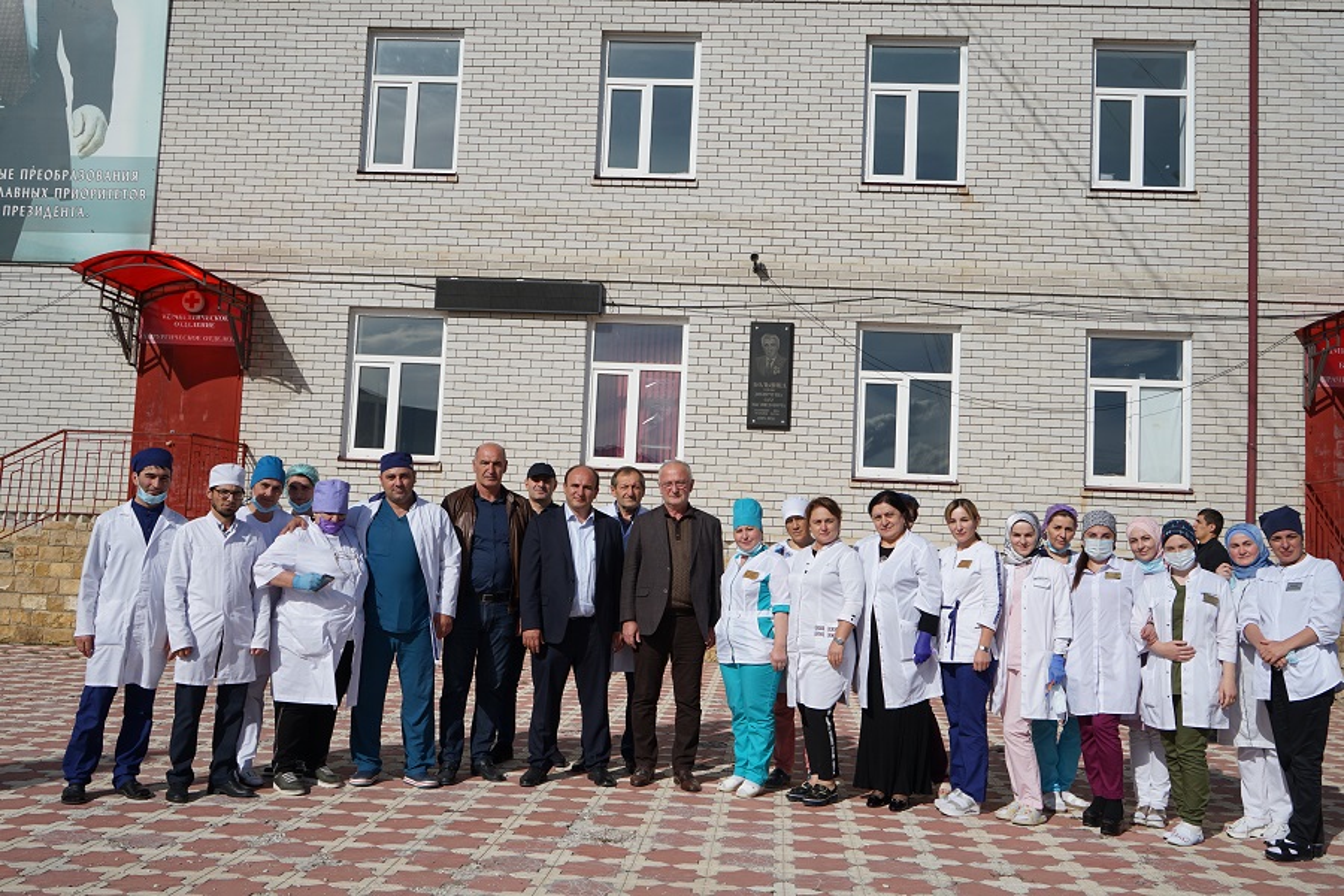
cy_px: 448
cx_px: 672
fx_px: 1307
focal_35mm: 35
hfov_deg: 54.4
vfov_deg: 37.9
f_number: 9
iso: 100
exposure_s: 1/400
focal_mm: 35
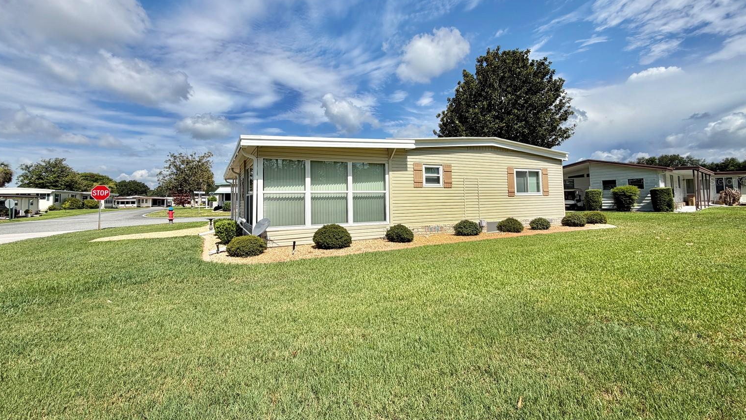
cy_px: 181
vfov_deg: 66.8
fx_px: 317
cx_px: 364
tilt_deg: +3.4
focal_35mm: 16
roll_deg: +1.8
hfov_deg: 99.3
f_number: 2.2
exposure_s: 1/1211
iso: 20
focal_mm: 2.22
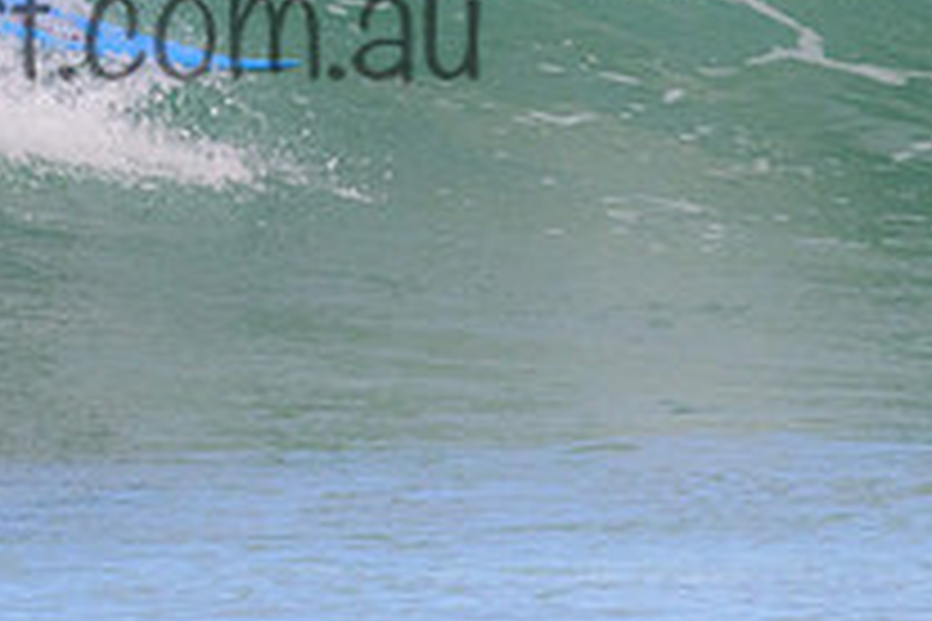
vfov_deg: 0.6
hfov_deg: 0.9
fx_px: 58116
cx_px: 5
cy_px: -25
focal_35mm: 2245
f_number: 11
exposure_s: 1/1250
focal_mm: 800
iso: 1600
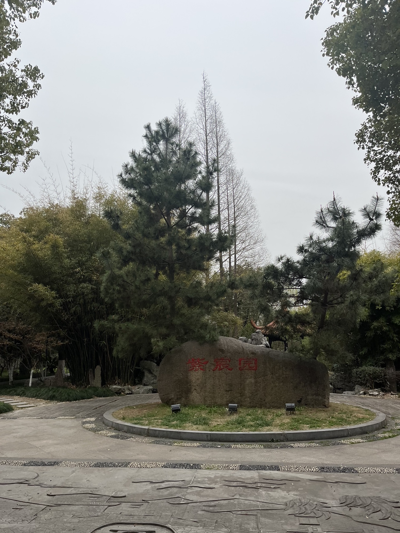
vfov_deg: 67.3
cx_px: 200
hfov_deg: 53.1
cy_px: 266
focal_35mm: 26
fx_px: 401
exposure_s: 1/608
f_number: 1.6
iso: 50
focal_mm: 5.1
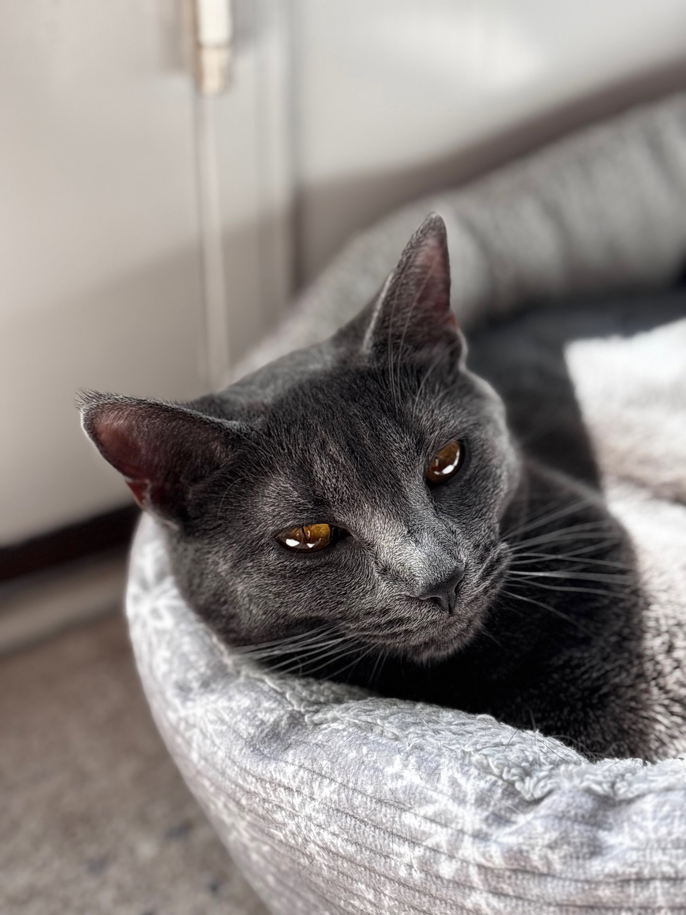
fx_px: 1374
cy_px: 458
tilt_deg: -33.4
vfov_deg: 36.8
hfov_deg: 28.0
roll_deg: +0.0
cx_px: 343
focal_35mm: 52
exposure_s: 1/123
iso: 50
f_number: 1.6
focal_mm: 5.96
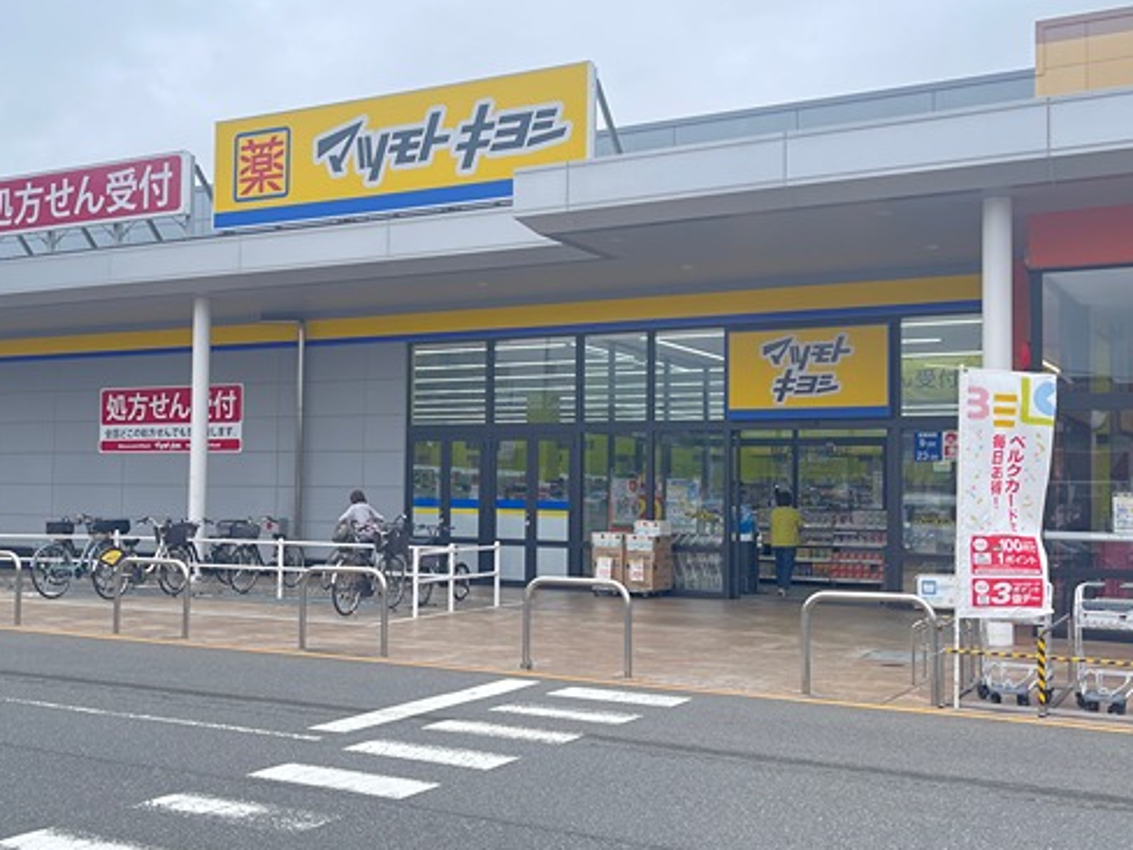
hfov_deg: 45.3
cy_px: 420
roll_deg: -1.1
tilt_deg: +2.0
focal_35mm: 41
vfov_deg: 35.1
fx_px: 1342
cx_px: 413
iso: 50
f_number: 1.6
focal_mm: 5.1
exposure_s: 1/1057
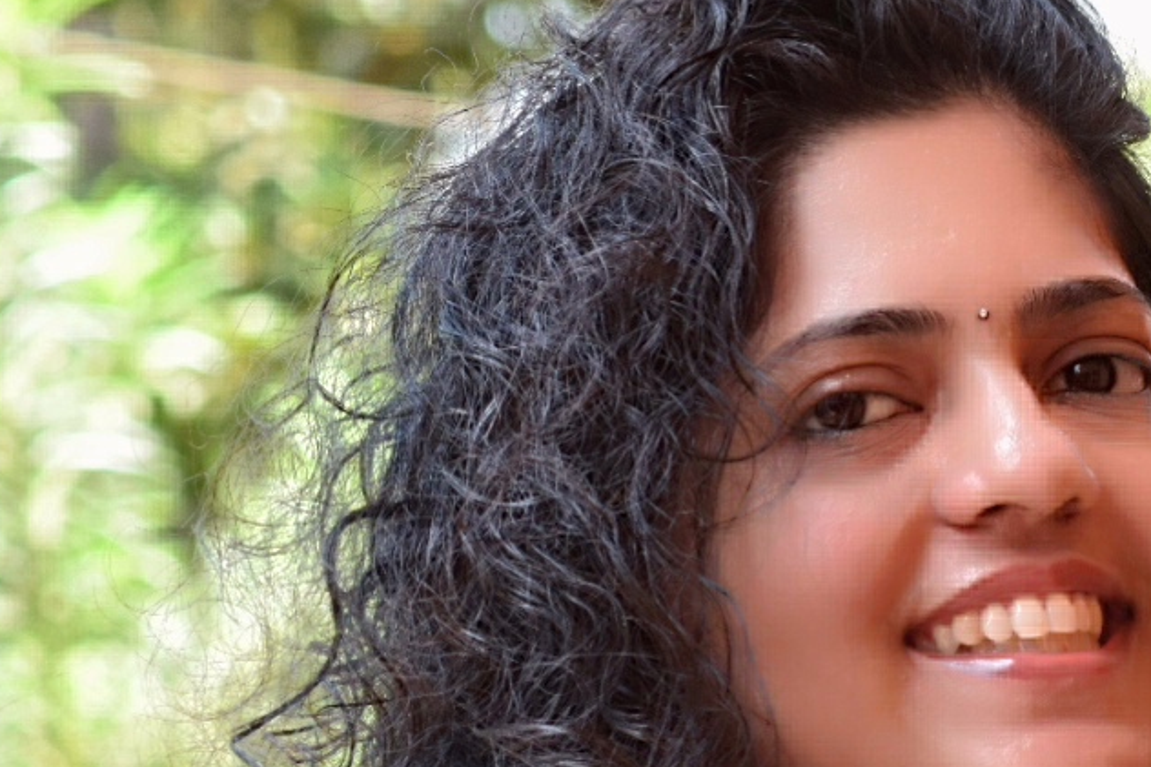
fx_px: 12050
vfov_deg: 3.6
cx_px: 1331
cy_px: 627
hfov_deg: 5.4
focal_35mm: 377
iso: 560
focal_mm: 98
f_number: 9
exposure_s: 1/125
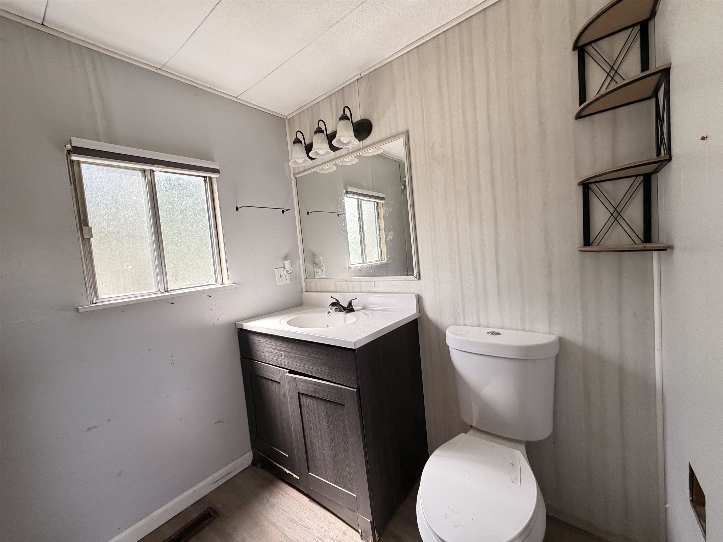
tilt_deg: -3.6
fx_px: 292
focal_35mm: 14
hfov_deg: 102.1
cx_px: 362
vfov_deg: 85.7
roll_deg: +5.1
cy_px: 271
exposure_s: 1/121
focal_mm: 2.22
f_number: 2.2
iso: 320
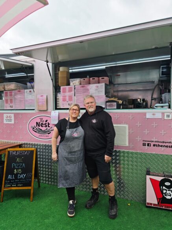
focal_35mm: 23
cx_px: 86
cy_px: 115
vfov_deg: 73.9
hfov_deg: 58.9
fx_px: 152
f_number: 1.7
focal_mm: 6.3
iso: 12
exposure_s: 1/212
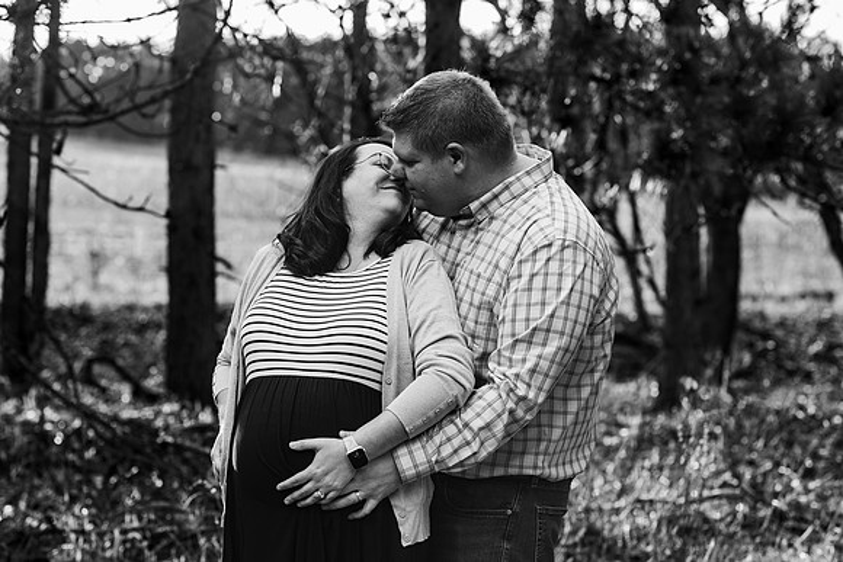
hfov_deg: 21.2
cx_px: 371
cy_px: 253
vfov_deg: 14.2
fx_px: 2250
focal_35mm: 96
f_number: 4
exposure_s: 1/200
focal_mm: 85
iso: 200
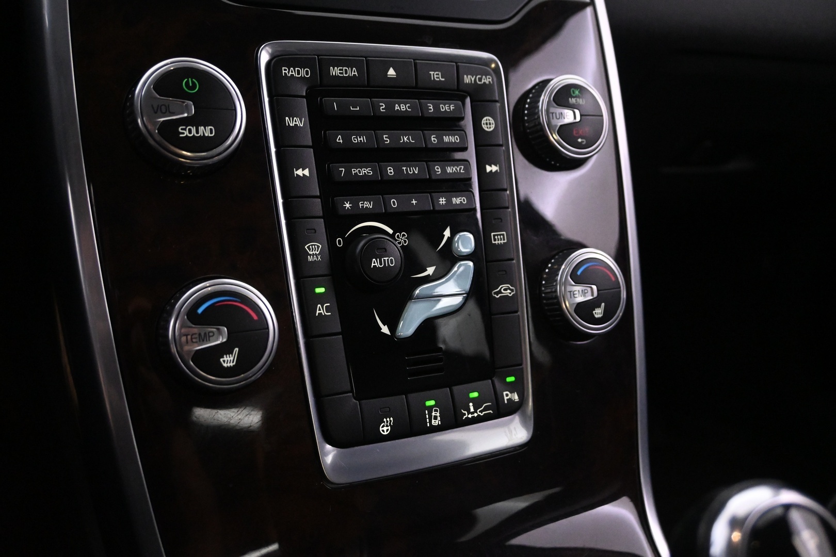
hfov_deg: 56.1
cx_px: 418
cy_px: 278
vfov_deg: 39.1
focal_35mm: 34
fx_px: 784
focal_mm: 22.5
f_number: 4
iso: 5000
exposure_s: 1/50
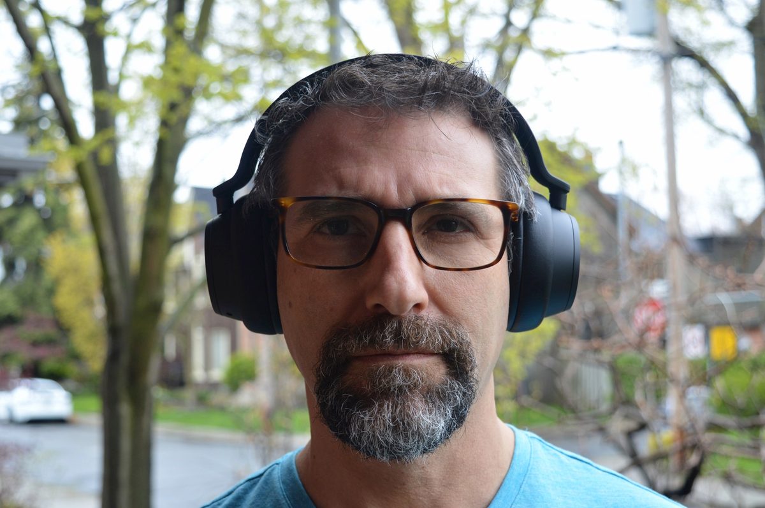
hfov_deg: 33.4
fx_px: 1273
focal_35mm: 60
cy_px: 254
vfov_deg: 22.6
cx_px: 382
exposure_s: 1/125
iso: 220
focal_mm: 40
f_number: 5.6
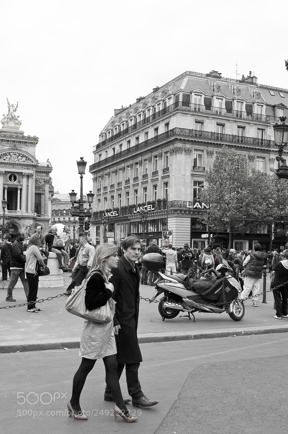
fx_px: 433
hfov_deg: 36.8
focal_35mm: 36
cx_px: 144
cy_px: 217
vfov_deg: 53.2
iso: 200
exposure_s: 1/180
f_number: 8
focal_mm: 24
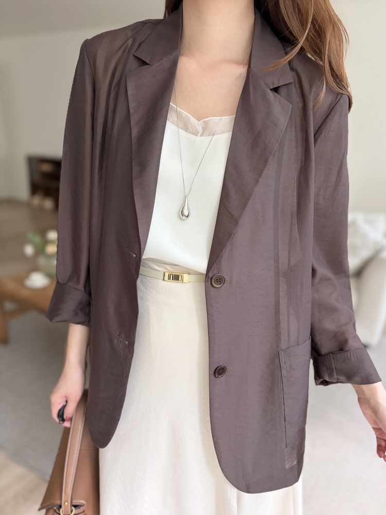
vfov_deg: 67.3
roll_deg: -2.6
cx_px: 193
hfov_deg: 53.1
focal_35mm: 26
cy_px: 258
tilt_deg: -17.3
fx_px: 387
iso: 125
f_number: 1.6
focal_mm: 5.96
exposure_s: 1/122
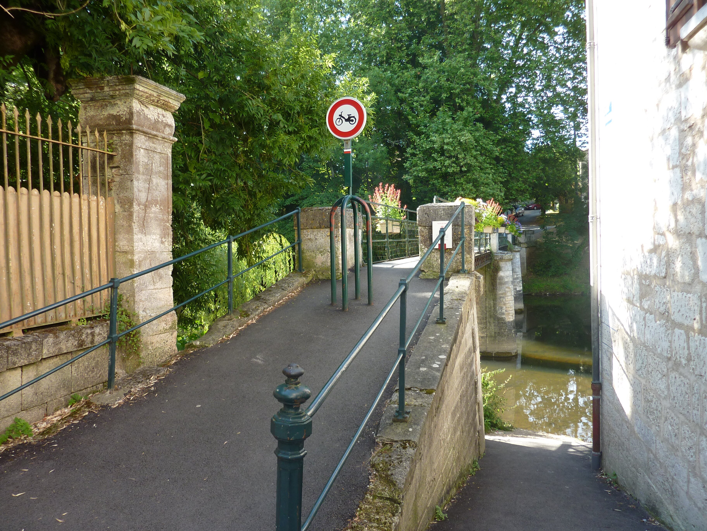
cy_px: 266
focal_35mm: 25
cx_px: 354
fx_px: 511
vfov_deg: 54.9
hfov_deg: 69.4
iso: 80
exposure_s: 1/100
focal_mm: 4.1
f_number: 3.3
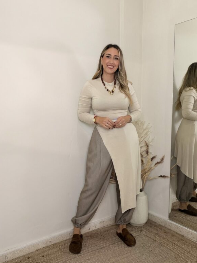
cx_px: 98
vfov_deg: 58.3
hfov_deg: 45.5
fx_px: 235
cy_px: 131
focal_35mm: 31
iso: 125
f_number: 1.9
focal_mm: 2.71
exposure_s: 1/50
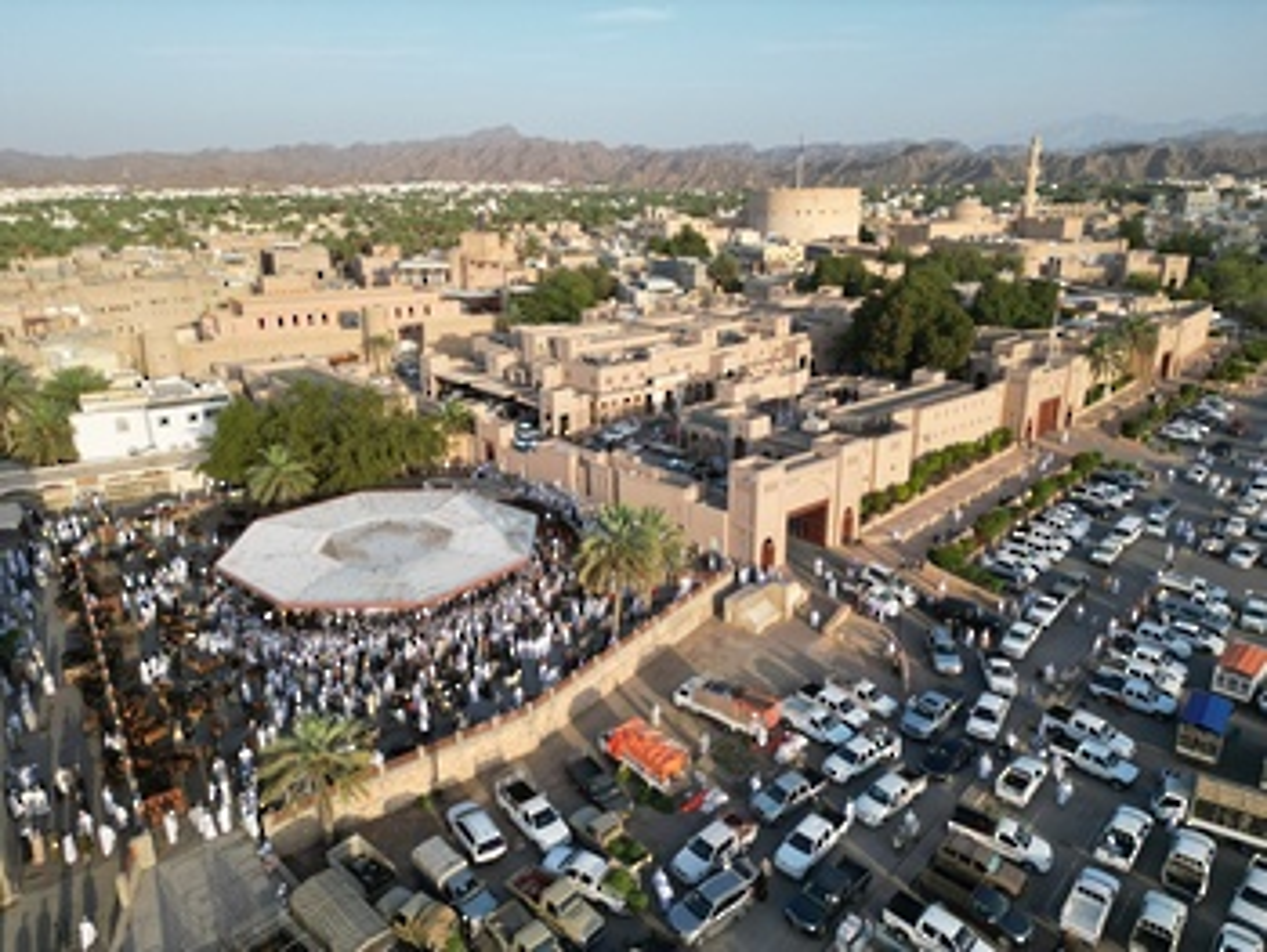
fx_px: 879
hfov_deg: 71.6
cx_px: 634
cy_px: 476
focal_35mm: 24
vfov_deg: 56.9
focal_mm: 6.72
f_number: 1.7
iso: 130
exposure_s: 1/1250
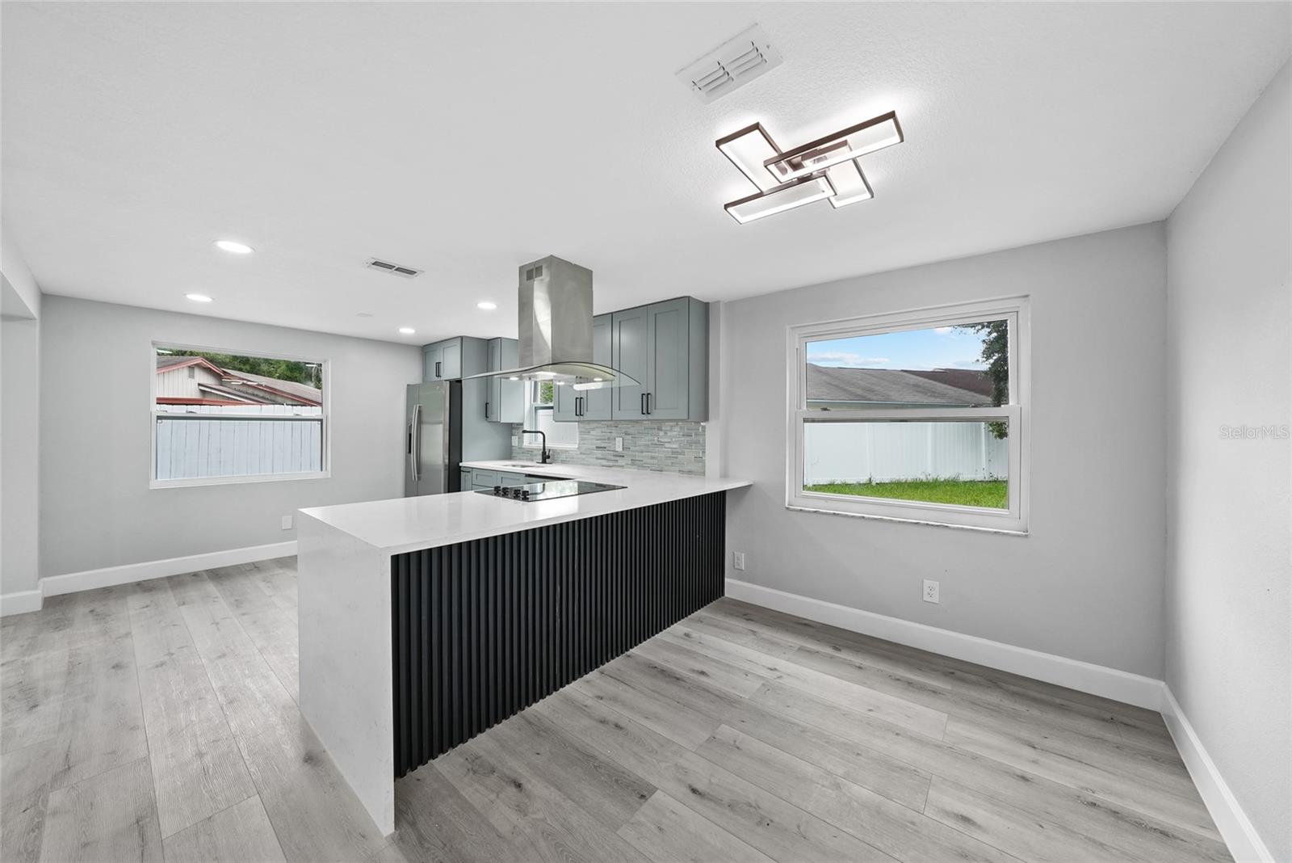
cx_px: 646
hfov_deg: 112.6
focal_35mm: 12
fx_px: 431
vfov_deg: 90.1
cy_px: 432
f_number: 7.1
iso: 400
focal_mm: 12
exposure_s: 1/13
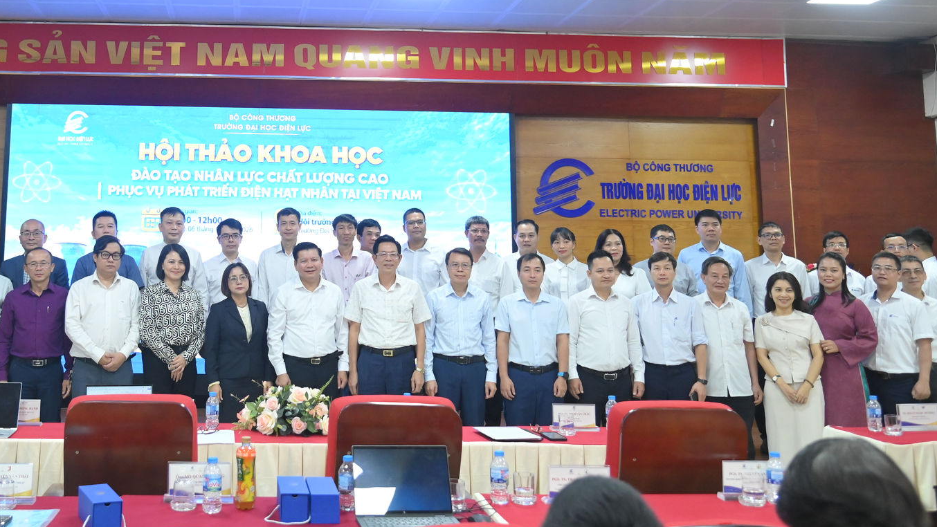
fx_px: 944
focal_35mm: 38
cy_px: 92
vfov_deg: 30.3
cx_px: 285
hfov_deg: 51.4
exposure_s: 1/160
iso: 4000
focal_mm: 24
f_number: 4
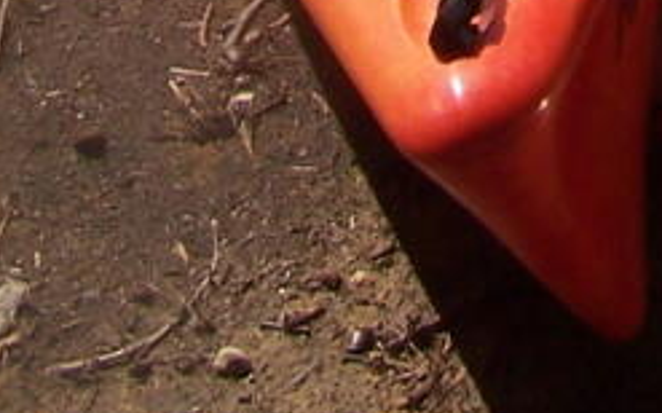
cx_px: 807
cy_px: -1407
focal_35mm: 223
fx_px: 4021
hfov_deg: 9.3
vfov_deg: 5.1
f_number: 5.6
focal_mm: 6.3
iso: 100
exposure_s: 1/640
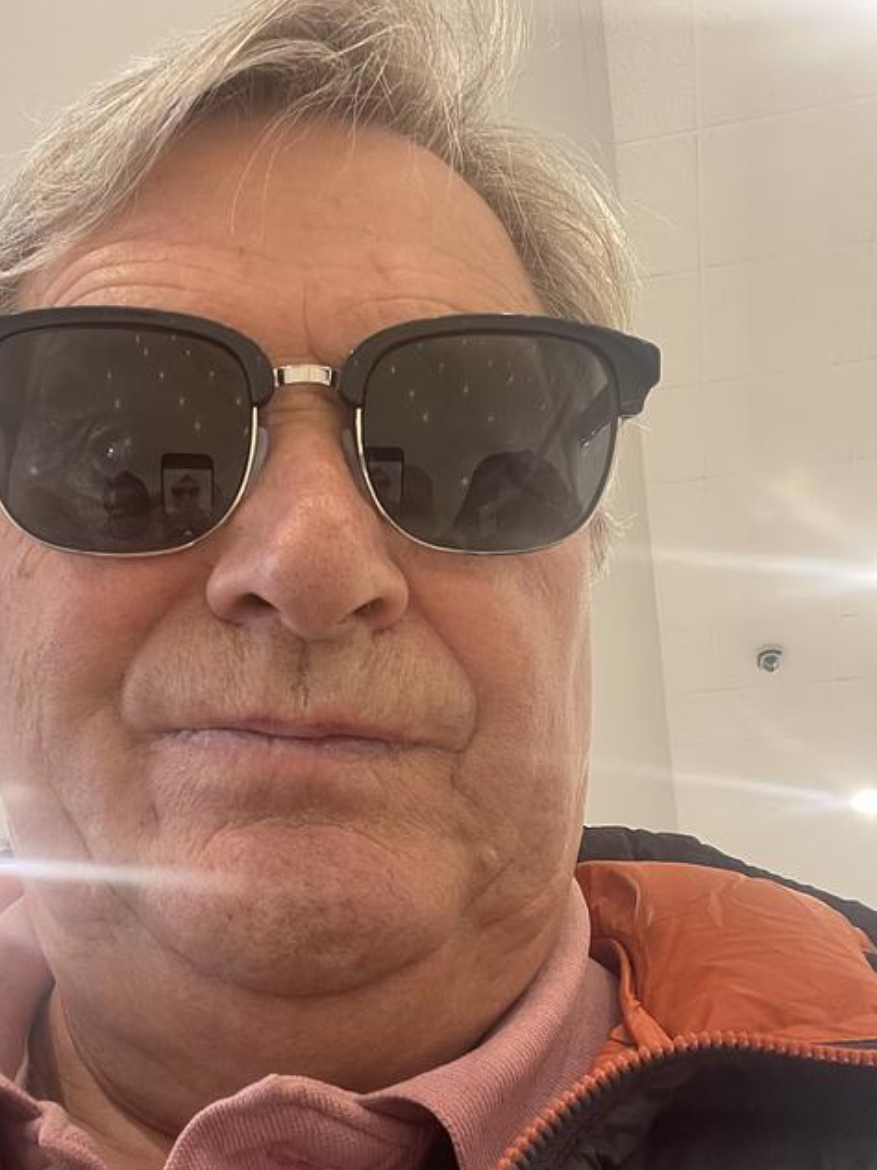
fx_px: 1284
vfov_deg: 49.0
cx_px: 333
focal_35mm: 38
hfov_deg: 37.5
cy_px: 615
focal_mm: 2.71
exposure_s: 1/50
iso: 320
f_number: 2.2
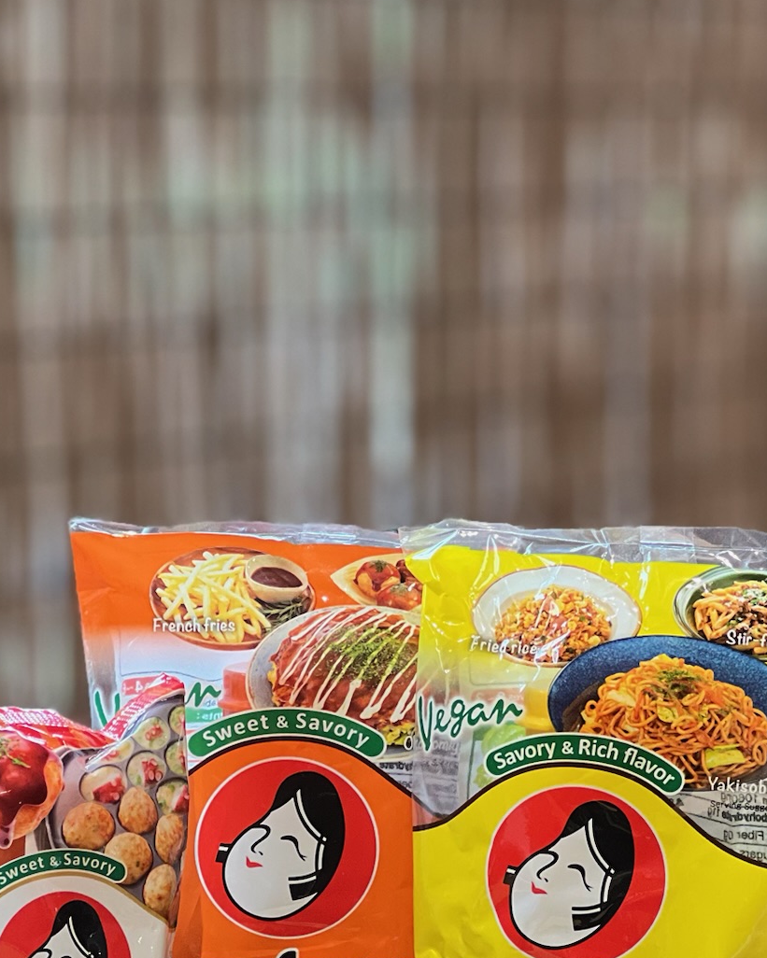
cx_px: 331
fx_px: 4256
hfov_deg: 10.3
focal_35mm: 150
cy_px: 800
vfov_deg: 12.8
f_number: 2.8
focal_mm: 9
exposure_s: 1/33
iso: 160
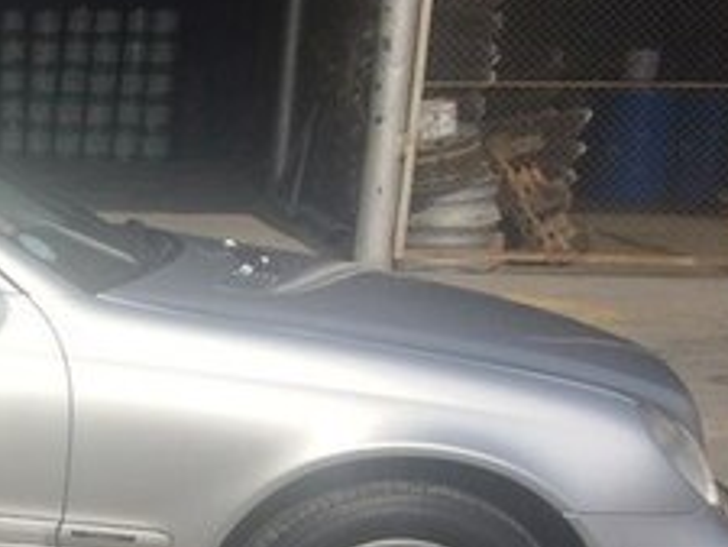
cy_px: 571
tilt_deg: -17.8
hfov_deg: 20.5
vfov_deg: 16.9
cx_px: -285
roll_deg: +1.5
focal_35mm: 85
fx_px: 1789
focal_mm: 4.15
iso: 32
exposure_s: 1/3731
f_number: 2.2
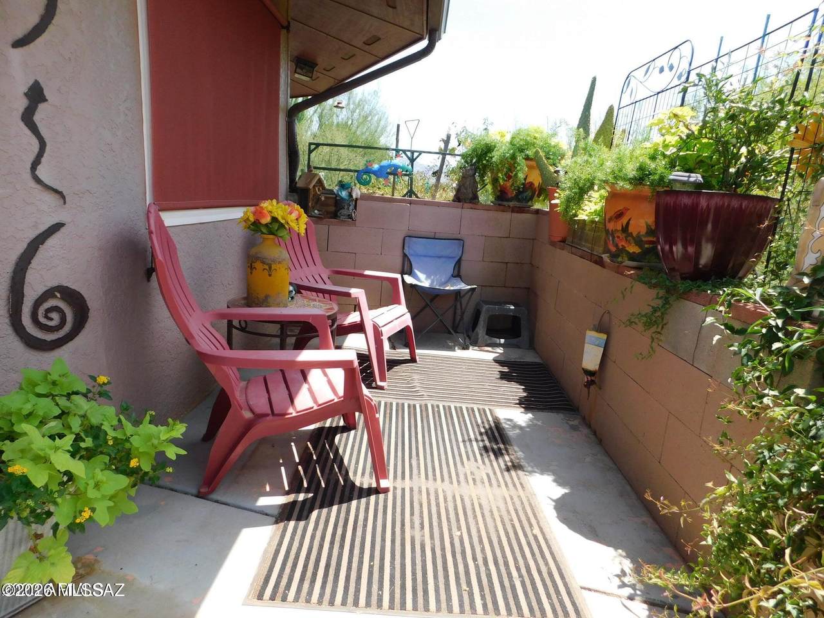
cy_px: 309
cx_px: 412
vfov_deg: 58.9
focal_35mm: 23
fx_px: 547
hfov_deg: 73.9
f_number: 3
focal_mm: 4
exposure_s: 1/640
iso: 125
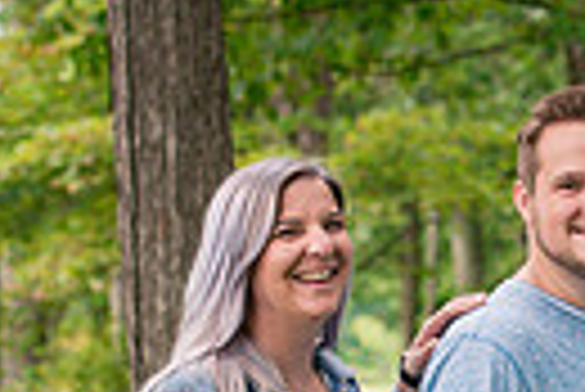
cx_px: 902
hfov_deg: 5.9
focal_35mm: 344
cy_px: 557
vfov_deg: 4.0
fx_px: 5596
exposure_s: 1/250
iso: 1000
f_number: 4.5
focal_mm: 70
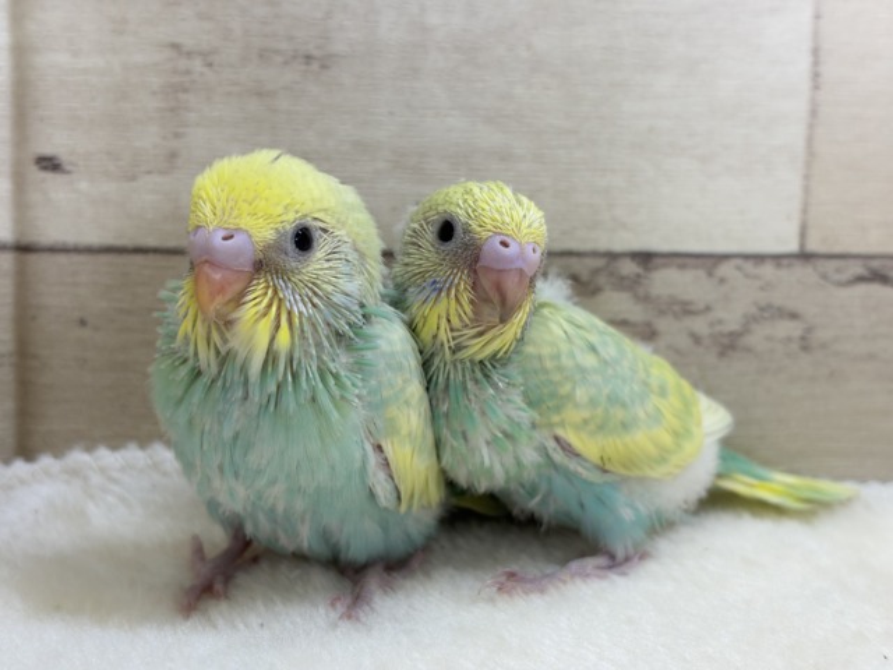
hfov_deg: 36.8
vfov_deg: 28.0
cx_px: 446
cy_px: 335
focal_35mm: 52
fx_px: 1341
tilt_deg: -9.0
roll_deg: -0.7
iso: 64
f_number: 1.6
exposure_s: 1/50
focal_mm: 5.96
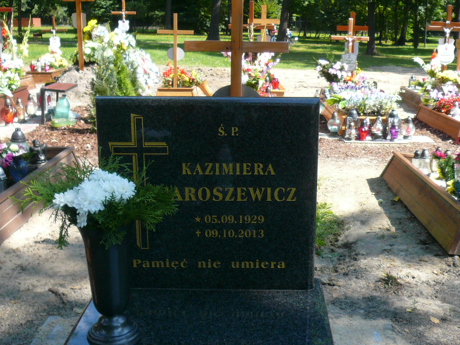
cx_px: 263
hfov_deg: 43.7
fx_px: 571
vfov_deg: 33.6
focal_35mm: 43
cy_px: 176
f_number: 2.8
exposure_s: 1/500
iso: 100
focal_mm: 4.6
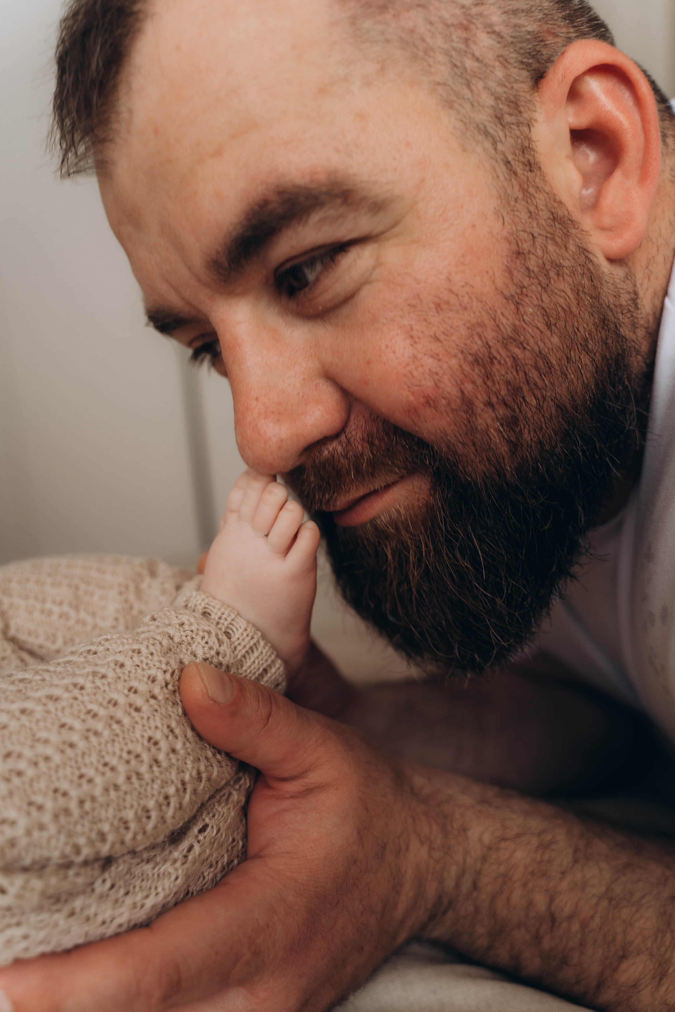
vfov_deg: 63.7
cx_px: 338
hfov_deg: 45.0
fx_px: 816
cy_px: 506
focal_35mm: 29
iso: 200
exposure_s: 1/125
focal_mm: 29
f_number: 3.5
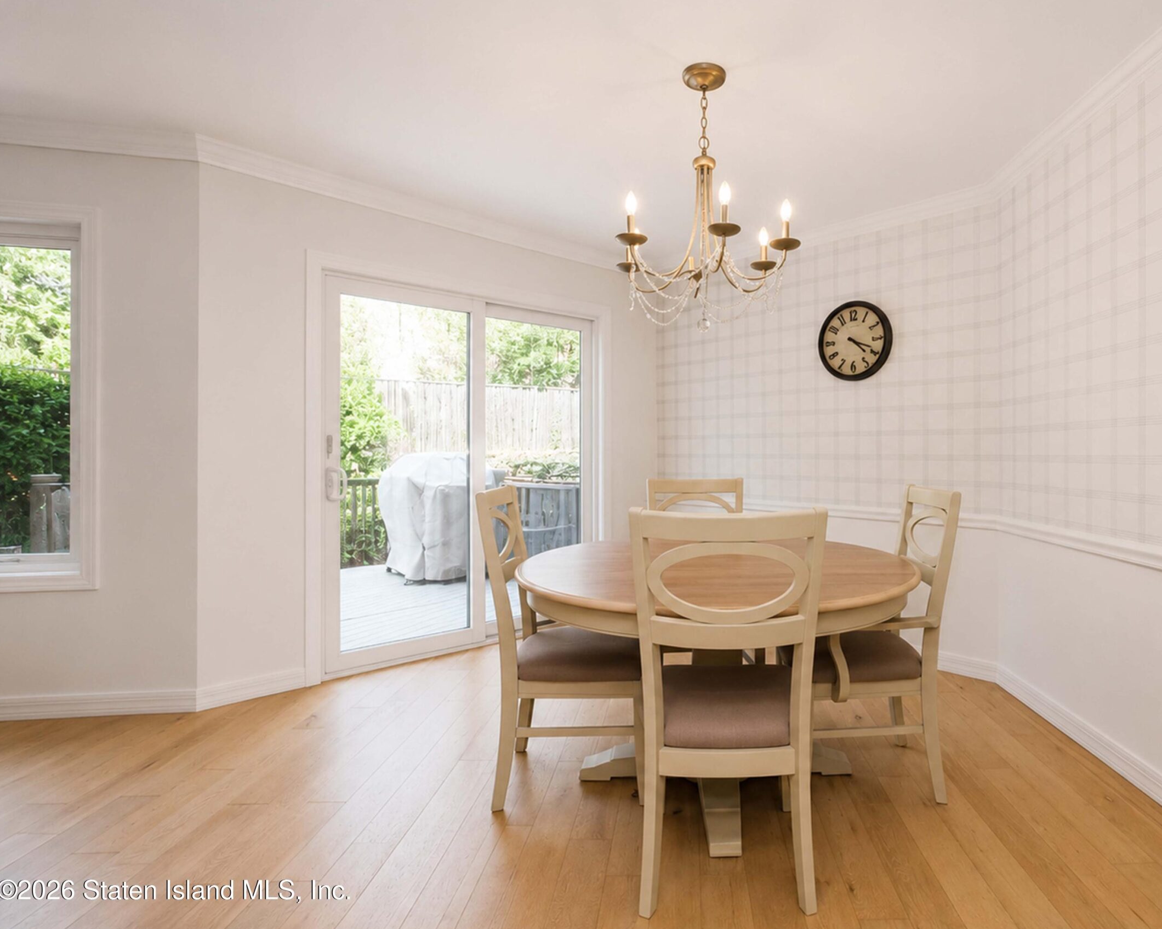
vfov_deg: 77.0
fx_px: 585
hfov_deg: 88.5
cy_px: 465
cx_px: 697
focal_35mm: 17
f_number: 8
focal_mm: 10
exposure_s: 1/100
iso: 1600
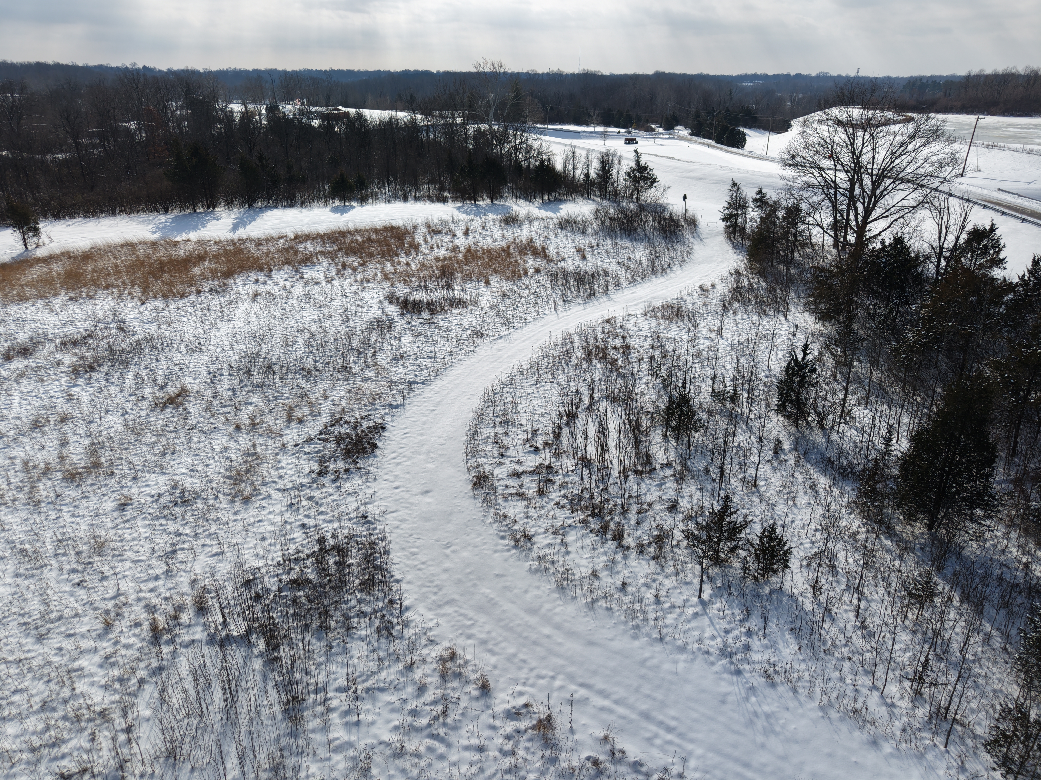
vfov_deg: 56.8
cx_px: 520
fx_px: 722
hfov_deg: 71.6
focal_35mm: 24
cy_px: 390
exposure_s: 1/8000
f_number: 1.8
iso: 110
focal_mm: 8.67
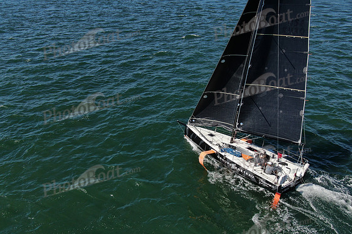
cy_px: 133
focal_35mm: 32
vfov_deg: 41.0
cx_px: 177
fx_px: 313
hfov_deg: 58.7
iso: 100
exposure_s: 1/1600
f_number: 3.1
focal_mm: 5.22
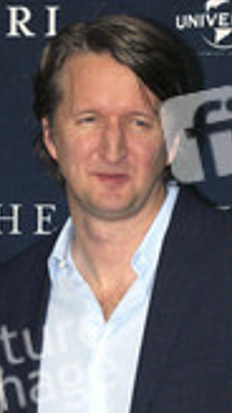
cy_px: 501
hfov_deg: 3.2
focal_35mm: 384
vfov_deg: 5.6
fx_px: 4208
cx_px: 62
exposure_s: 1/250
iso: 1250
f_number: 7.1
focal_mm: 100
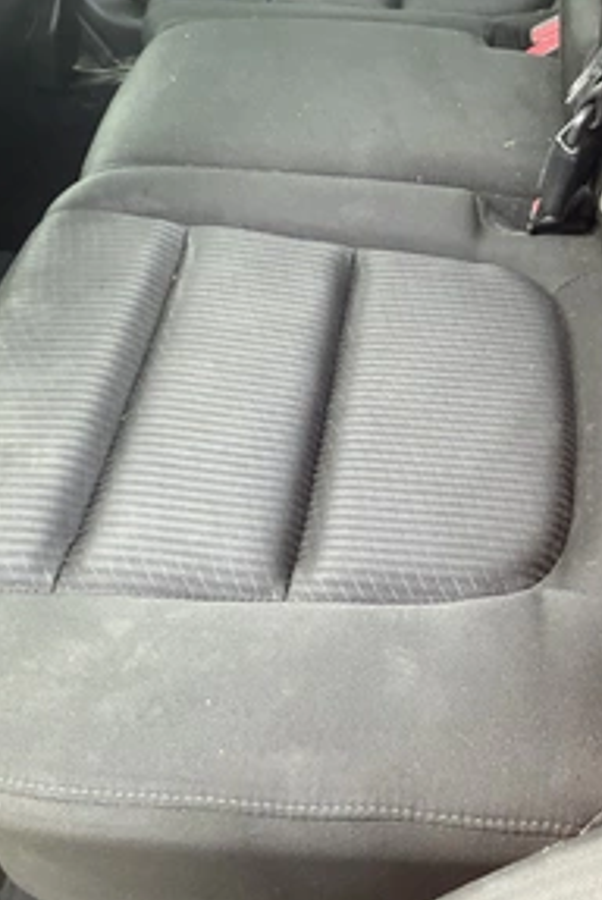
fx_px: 1051
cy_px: 442
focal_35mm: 42
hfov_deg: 31.6
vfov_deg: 46.4
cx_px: 414
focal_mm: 3
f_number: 1.8
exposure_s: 1/88
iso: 64
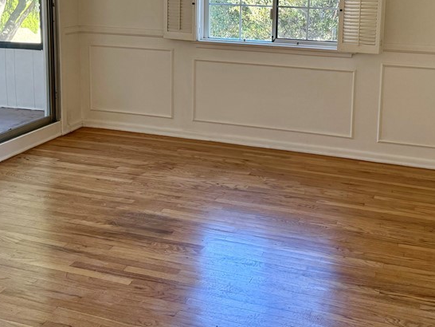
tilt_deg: -7.5
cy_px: 48
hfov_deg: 42.0
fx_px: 566
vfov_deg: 31.1
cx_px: 247
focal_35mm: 45
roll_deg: -1.2
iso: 200
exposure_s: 1/240
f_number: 1.78
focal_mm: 6.76
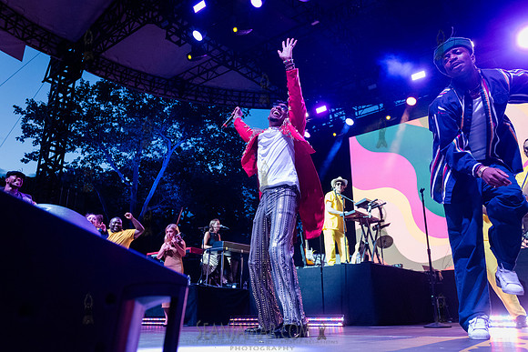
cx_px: 264
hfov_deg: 61.2
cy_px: 176
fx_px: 447
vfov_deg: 43.0
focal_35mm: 30
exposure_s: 1/500
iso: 6400
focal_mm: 29
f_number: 4
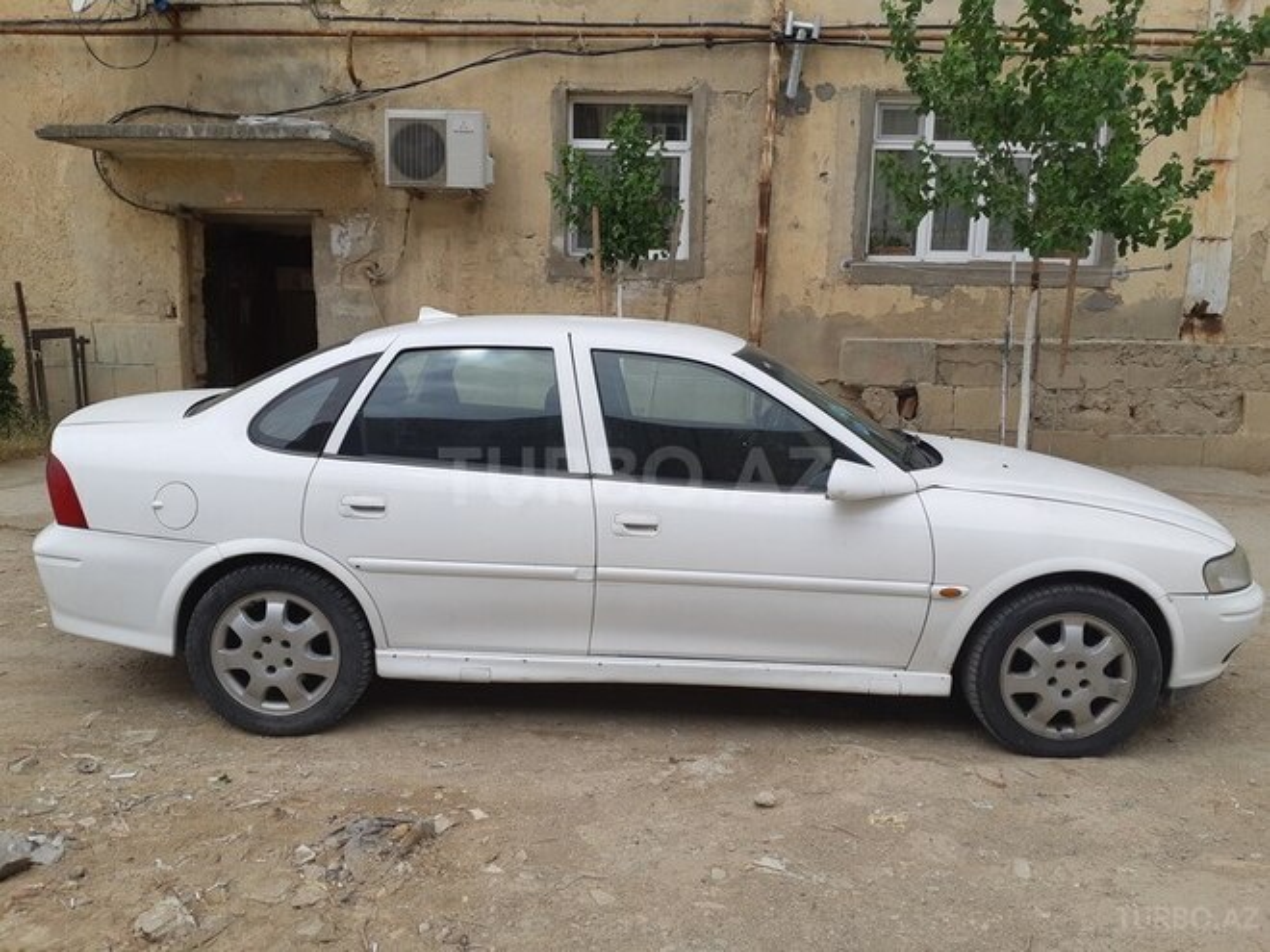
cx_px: 635
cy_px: 476
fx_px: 954
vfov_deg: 53.1
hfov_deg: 67.3
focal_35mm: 26
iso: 40
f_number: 1.7
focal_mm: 3.93
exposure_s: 1/2268
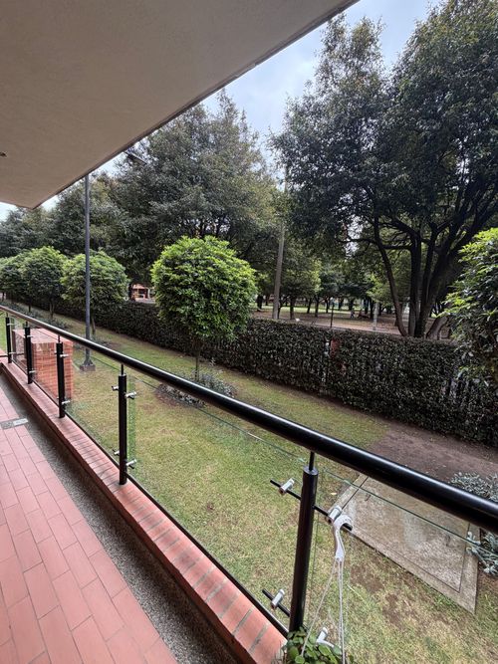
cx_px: 249
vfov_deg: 102.1
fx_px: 269
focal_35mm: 14
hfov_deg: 85.7
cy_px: 332
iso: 125
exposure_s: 1/121
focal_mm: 2.22
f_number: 2.2
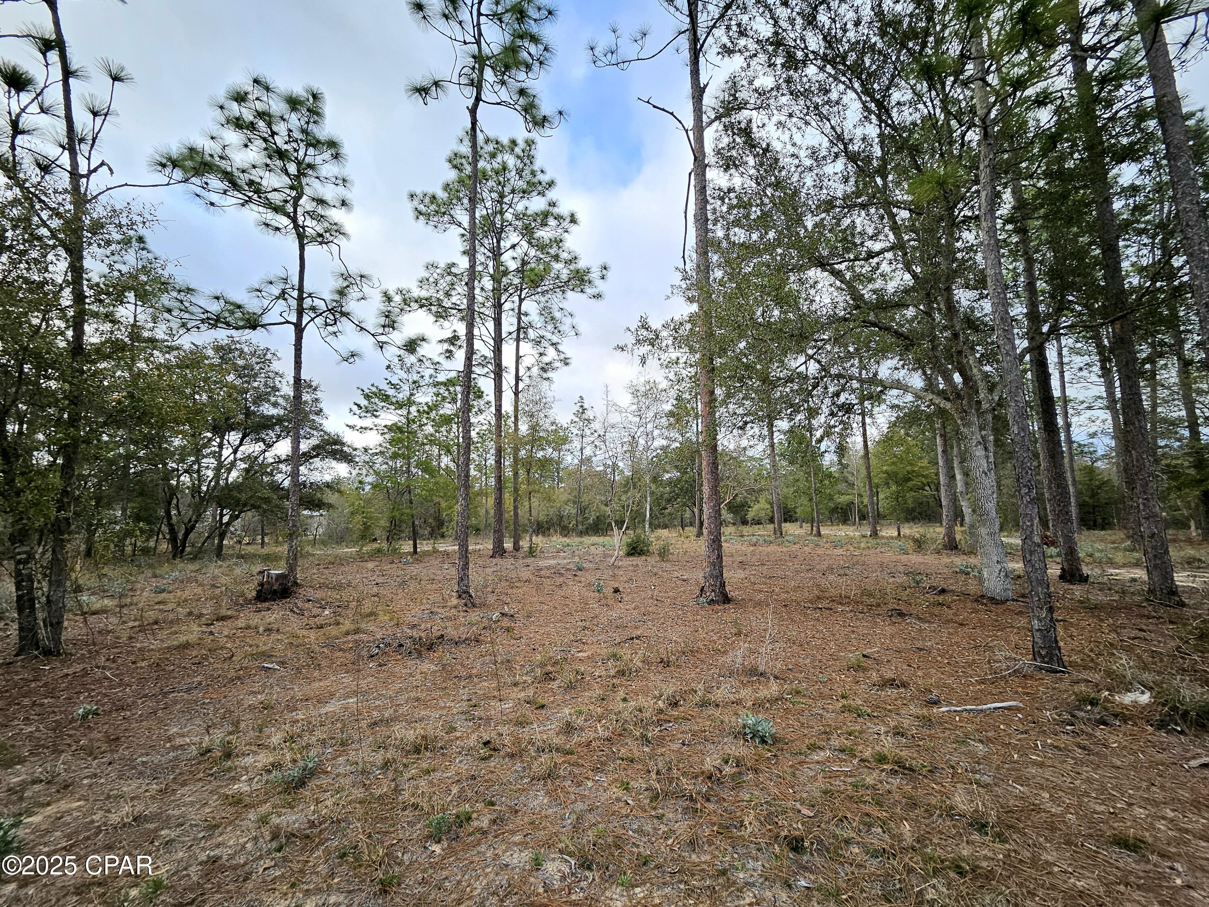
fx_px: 454
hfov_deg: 106.2
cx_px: 604
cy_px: 454
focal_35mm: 13
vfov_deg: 89.9
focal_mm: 1.74
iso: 32
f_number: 2.2
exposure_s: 1/192
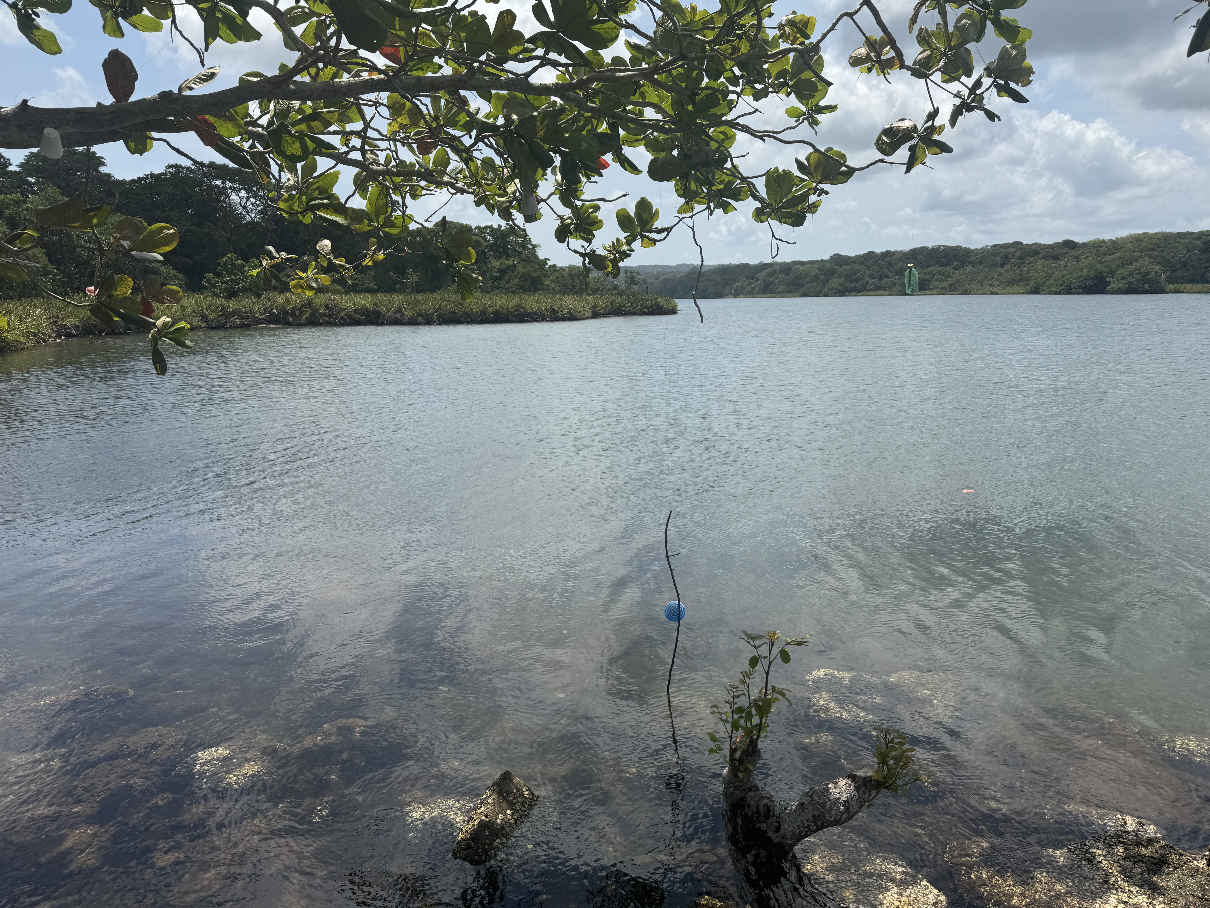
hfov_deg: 71.6
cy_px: 454
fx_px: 839
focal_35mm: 24
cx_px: 605
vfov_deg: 56.8
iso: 80
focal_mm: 6.76
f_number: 1.78
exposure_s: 1/5814
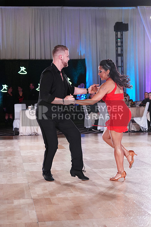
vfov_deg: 28.8
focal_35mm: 70
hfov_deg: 19.5
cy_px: 114
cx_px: 76
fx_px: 440
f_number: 4
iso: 2500
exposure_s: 1/400
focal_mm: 70
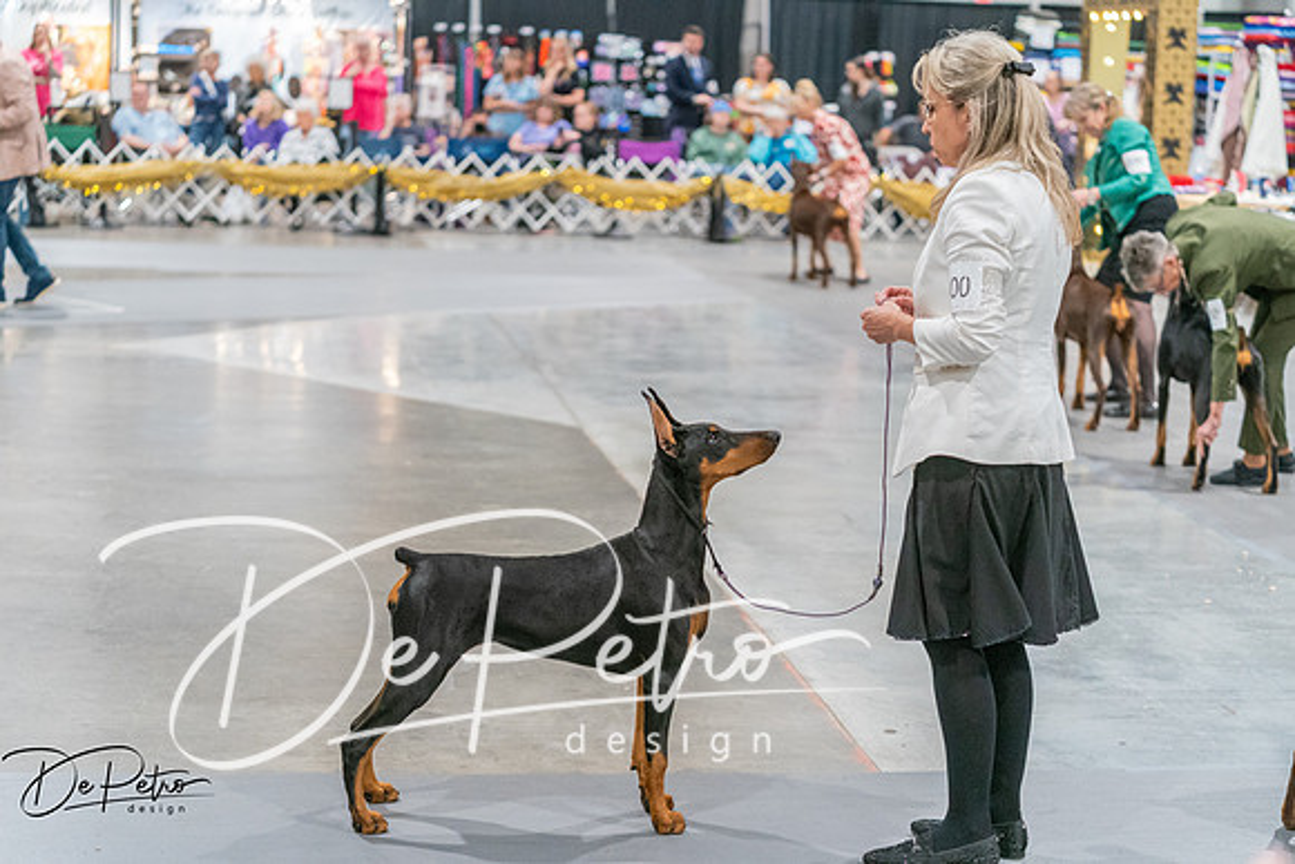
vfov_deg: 19.5
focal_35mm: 70
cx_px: 648
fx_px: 2519
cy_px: 432
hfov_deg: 28.8
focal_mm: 70
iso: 6400
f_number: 2.8
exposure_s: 1/250
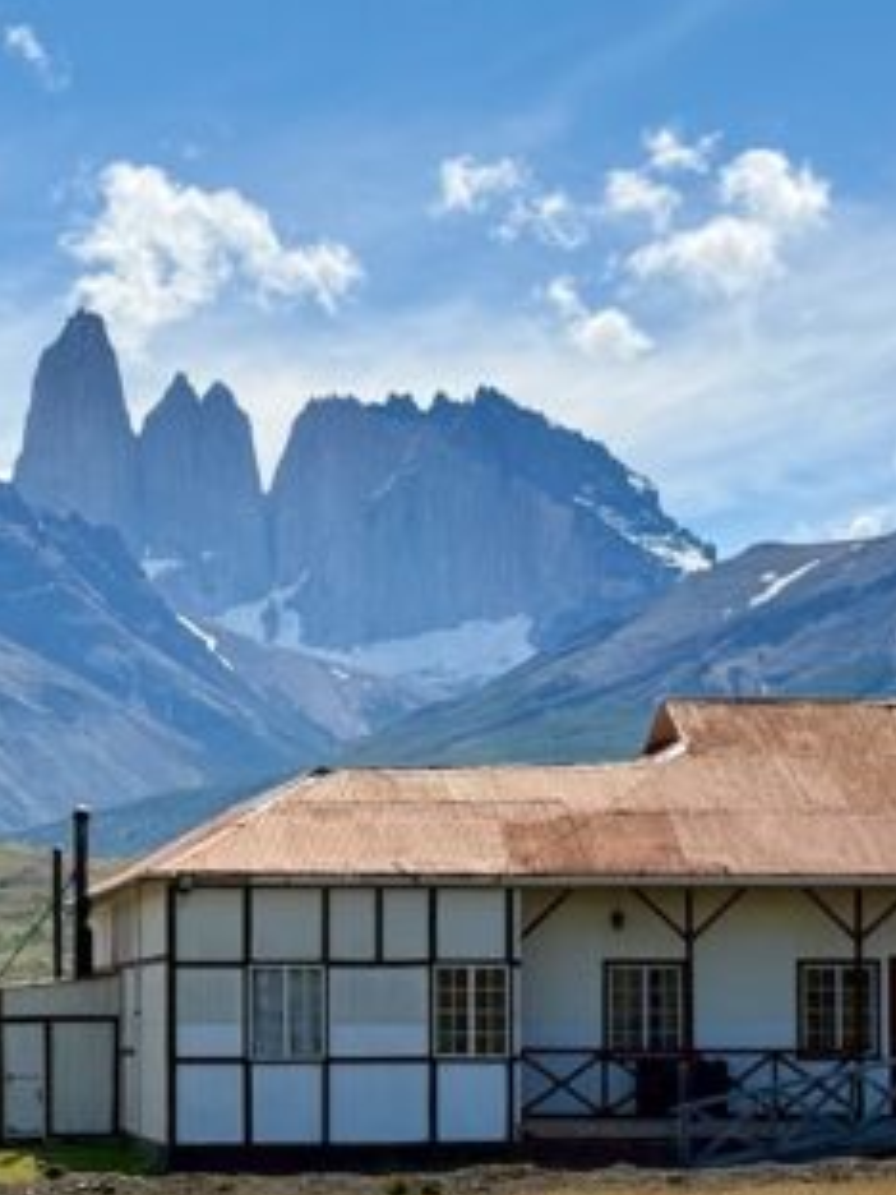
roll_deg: +1.0
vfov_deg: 16.7
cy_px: 766
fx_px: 4072
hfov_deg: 12.6
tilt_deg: +2.8
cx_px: 421
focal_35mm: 118
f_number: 1.78
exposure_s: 1/8772
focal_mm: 6.76
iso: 64
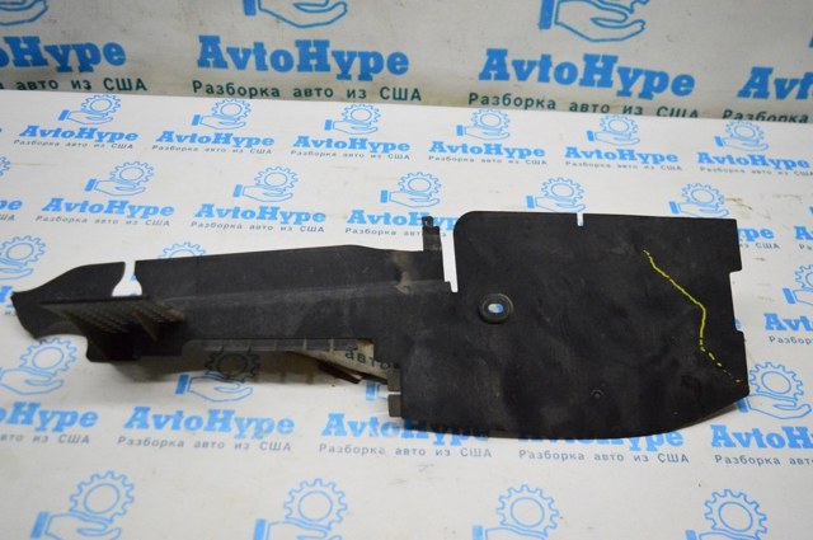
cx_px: 406
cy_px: 270
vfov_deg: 36.8
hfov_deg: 53.2
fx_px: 812
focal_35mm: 36
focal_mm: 24
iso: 6400
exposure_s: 1/1000
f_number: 4
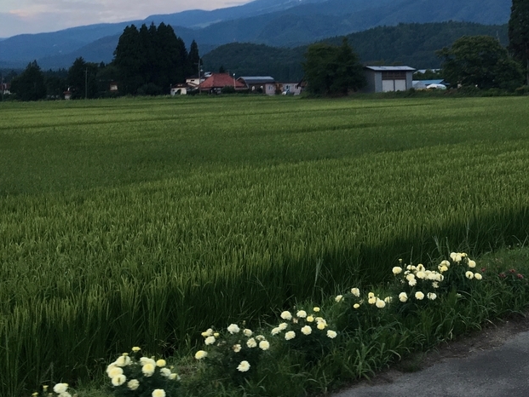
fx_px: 856
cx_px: 401
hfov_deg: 33.6
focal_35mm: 56
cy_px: 31
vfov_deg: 25.2
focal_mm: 4.15
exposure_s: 1/120
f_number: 2.2
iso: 40
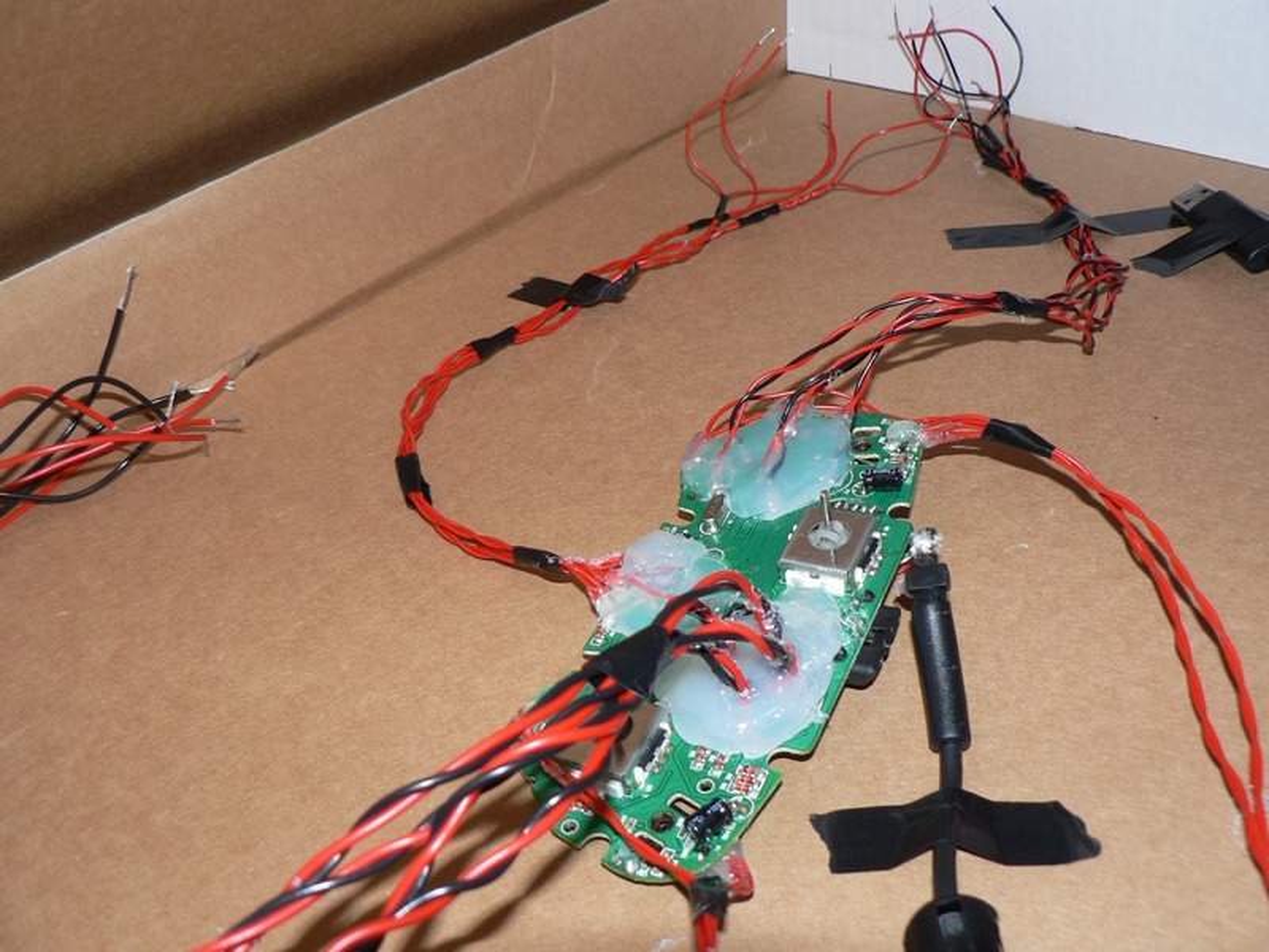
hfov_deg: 51.4
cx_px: 634
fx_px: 1320
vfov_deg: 39.7
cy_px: 476
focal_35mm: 36
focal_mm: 6
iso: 100
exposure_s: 1/60
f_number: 2.8
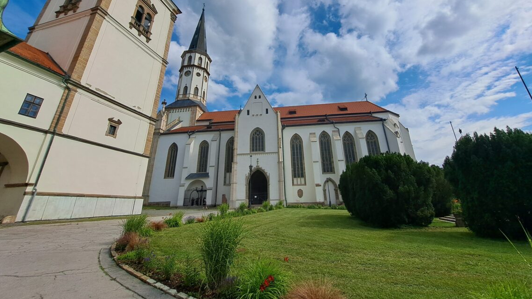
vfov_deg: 68.9
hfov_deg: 102.9
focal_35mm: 15
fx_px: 212
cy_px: 105
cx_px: 281
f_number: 2.2
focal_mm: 1.74
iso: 50
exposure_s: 1/3175
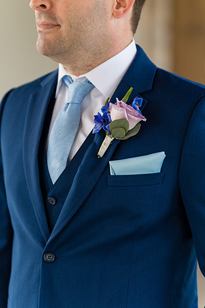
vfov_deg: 16.3
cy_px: 154
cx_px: 102
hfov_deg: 10.9
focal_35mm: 126
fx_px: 1076
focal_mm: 126
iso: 320
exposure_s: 1/400
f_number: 2.8
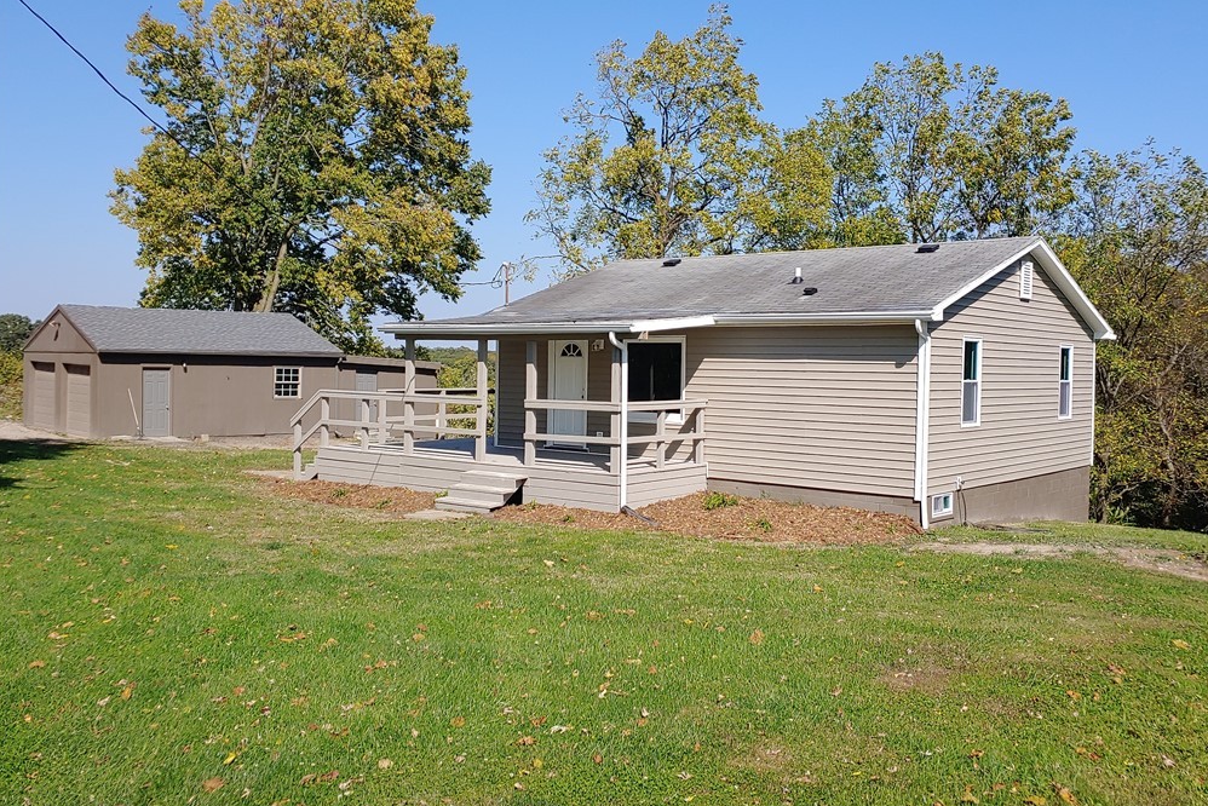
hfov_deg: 58.7
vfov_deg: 41.1
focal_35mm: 32
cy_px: 387
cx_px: 610
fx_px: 1074
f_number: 1.5
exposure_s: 1/2564
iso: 50
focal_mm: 4.23
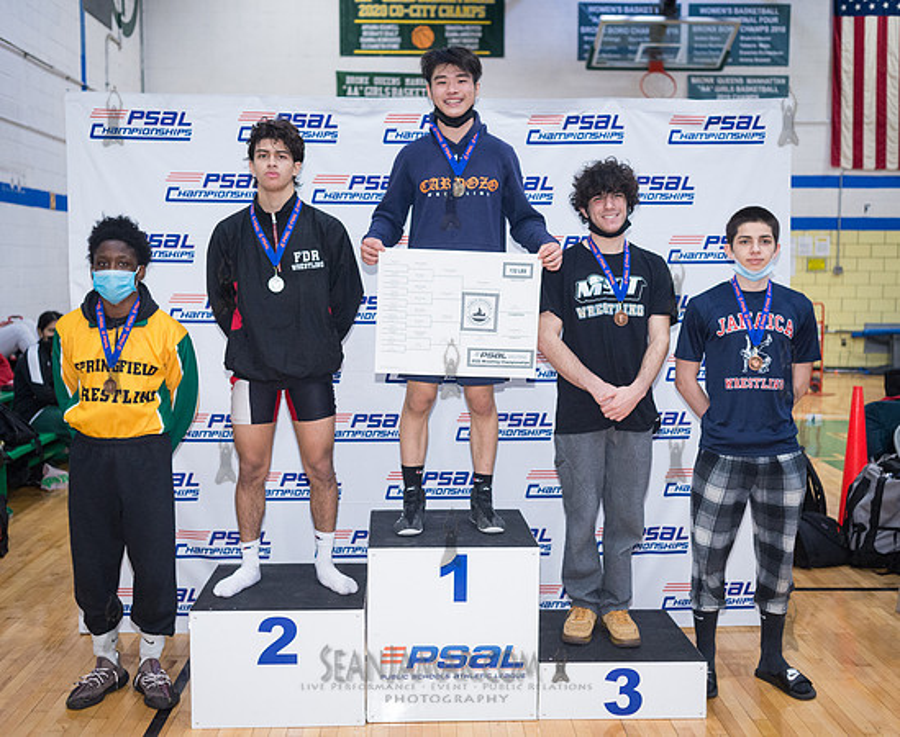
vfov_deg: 37.5
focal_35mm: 40
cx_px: 455
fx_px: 1086
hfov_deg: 45.0
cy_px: 369
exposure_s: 1/400
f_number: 3.5
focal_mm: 35
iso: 4000
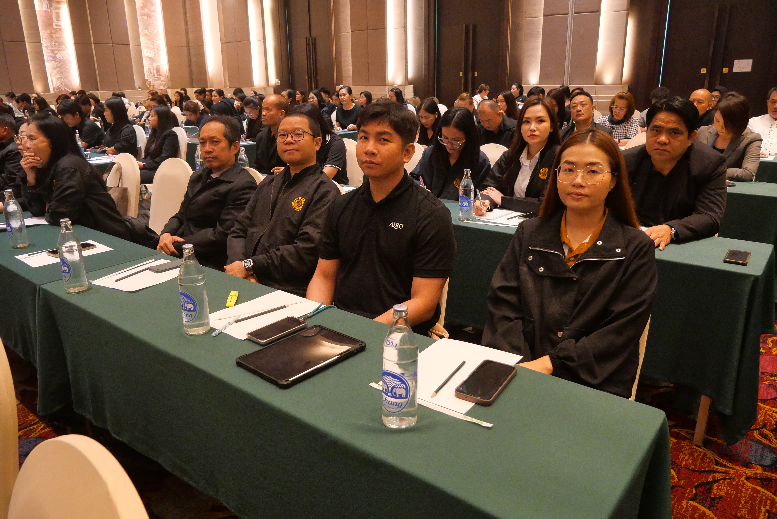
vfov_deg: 53.2
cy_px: 260
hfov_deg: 73.7
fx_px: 518
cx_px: 388
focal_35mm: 24
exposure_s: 1/100
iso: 3200
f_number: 3.5
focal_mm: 12
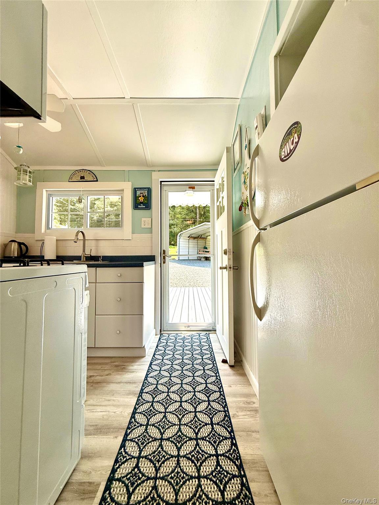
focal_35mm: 14
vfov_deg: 102.1
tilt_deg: +3.8
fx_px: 204
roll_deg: -0.1
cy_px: 252
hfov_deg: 85.7
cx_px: 190
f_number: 2.2
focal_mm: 2.22
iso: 64
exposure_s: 1/379
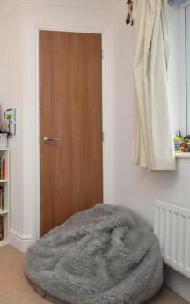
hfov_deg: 39.0
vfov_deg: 64.5
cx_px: 7
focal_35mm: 29
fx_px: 240
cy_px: 141
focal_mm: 10
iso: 800
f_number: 4.5
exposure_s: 1/125
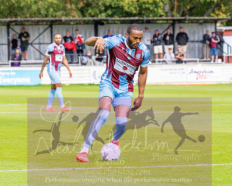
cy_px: 191
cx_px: 237
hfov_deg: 5.7
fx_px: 2320
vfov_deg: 4.6
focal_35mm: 338
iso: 800
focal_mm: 100
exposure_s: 1/4000
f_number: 4
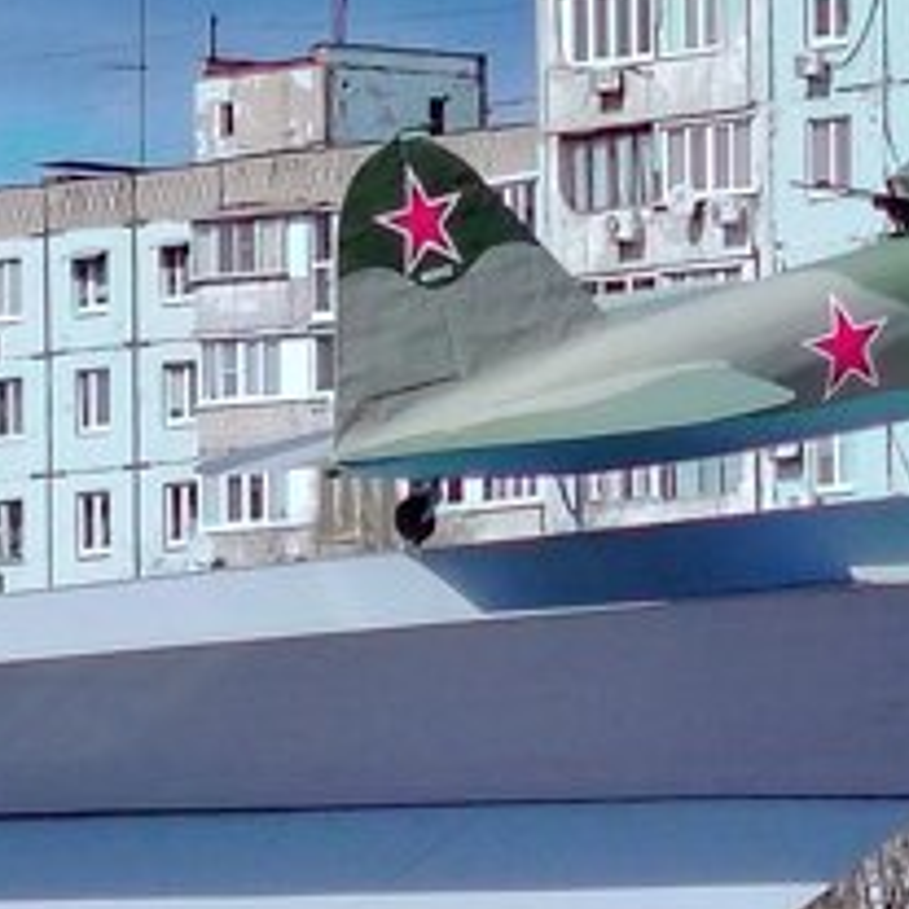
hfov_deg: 3.7
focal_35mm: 475
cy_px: 599
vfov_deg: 3.7
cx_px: 1194
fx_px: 14112
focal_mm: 5.25
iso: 100
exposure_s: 1/1231
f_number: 1.75
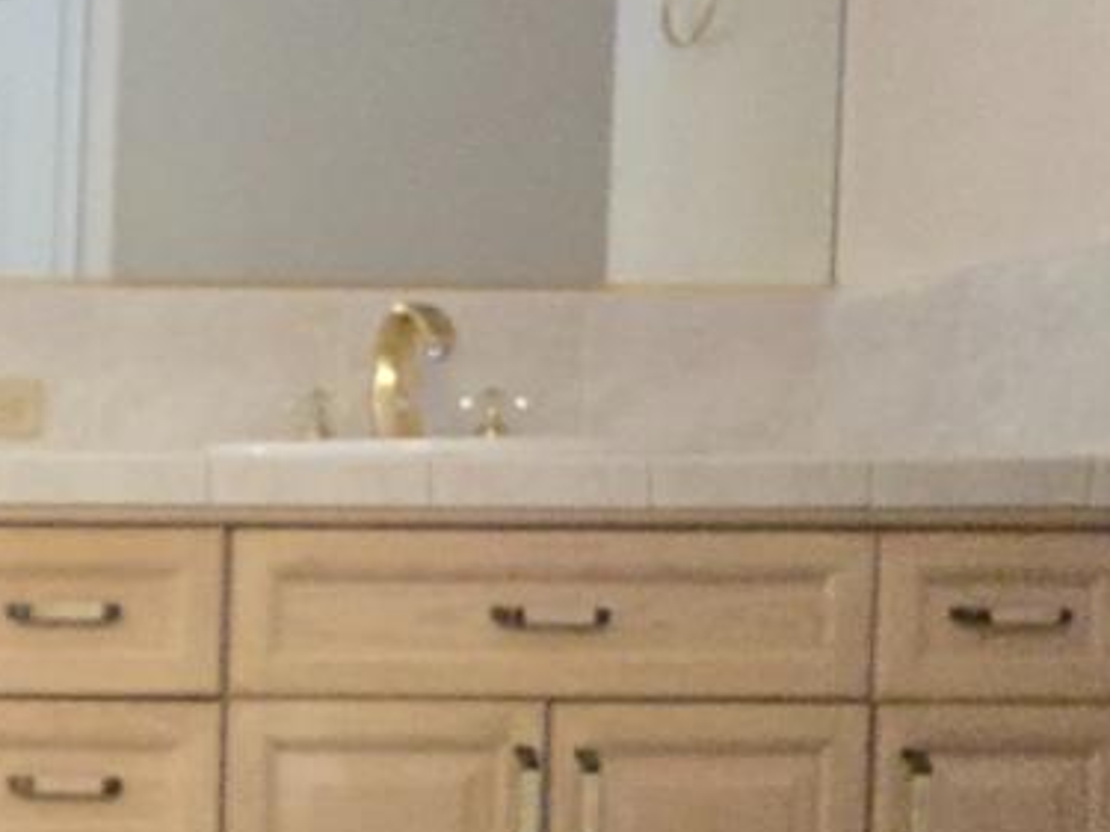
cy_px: 576
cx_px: -213
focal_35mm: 52
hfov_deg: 31.2
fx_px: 1667
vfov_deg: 27.8
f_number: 2.2
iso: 800
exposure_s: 1/60
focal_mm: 2.2
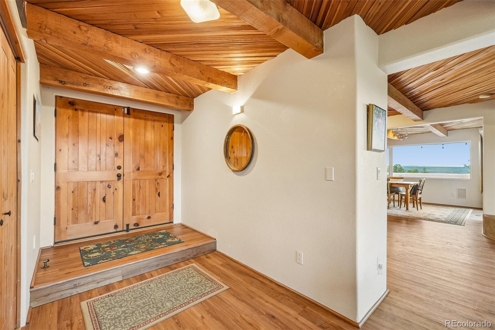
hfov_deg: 100.4
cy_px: 165
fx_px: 206
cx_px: 248
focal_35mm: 15
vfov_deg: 77.3
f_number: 8
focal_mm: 10
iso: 800
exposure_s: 1/6
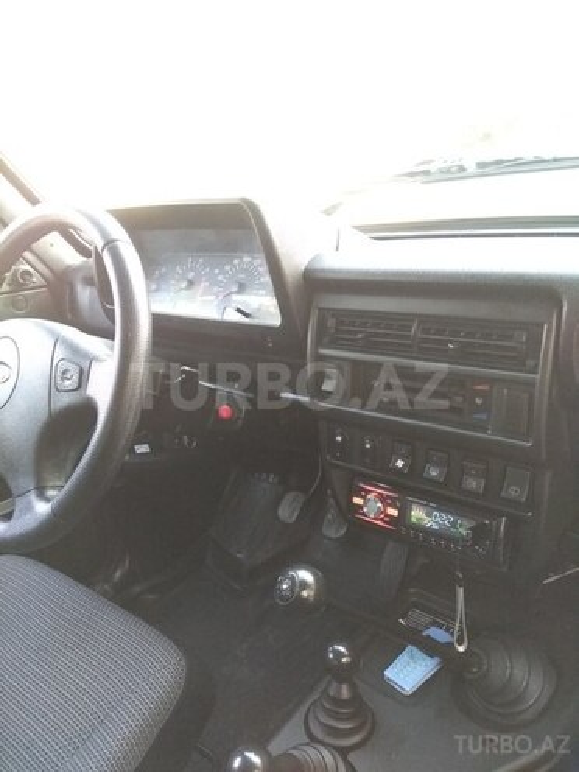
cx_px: 290
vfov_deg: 79.0
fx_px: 468
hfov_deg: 63.4
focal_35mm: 21
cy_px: 386
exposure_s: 1/50
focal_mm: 3.57
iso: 586
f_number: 2
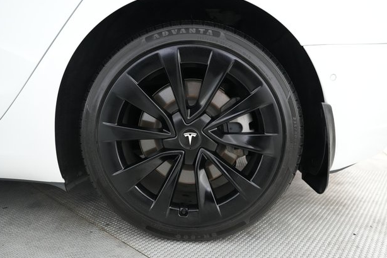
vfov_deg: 51.3
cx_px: 195
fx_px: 269
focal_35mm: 25
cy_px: 132
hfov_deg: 71.5
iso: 6400
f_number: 2.8
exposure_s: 1/160
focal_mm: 24
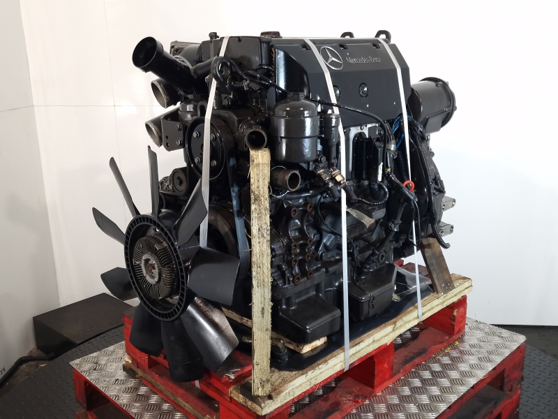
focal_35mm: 23
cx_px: 279
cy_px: 210
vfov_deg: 58.9
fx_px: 371
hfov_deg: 73.9
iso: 80
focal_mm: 6.4
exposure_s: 1/50
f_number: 1.8
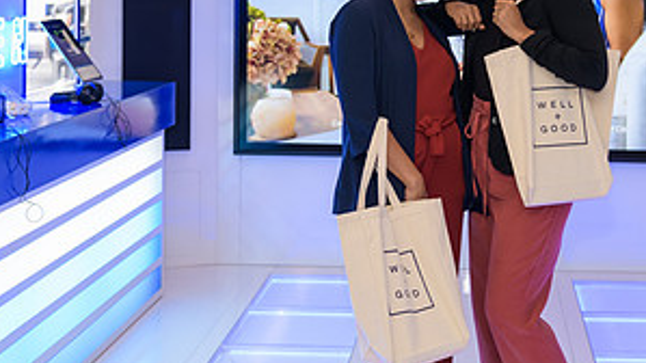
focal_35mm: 65
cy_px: 53
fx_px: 1113
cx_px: 512
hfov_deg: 31.6
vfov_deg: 18.3
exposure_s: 1/125
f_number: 3.2
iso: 400
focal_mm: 32
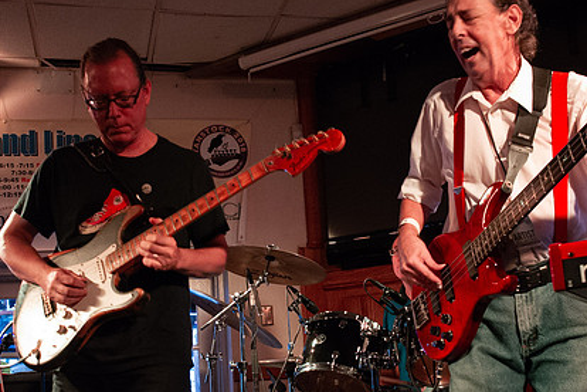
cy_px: 260
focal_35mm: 47
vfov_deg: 28.5
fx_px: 766
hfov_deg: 41.9
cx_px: 288
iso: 6400
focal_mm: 27
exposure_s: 1/60
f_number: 6.3
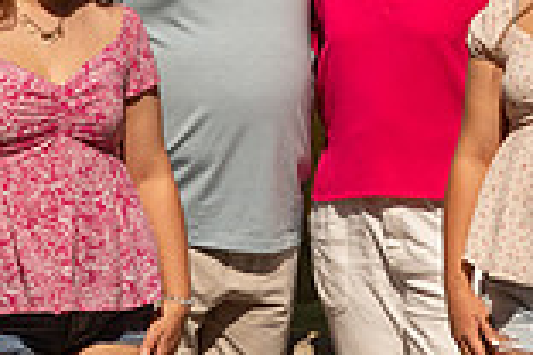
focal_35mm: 338
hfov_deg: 6.1
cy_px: 41
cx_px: 252
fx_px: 5004
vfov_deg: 4.1
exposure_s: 1/4000
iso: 640
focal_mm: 78
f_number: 6.3
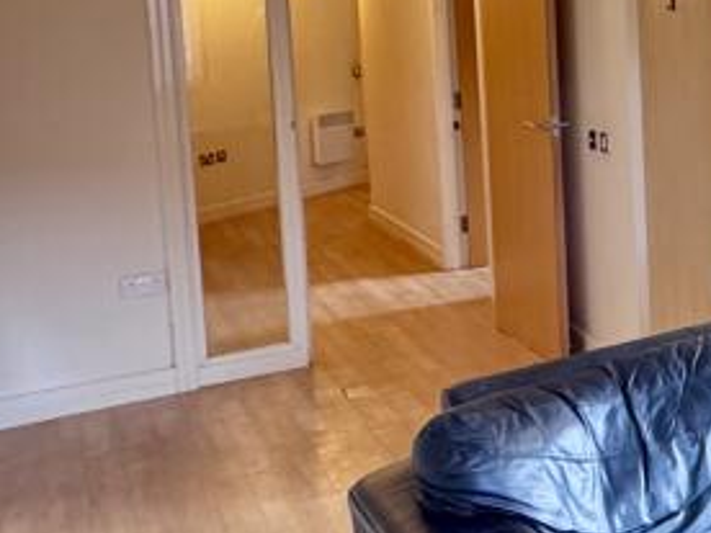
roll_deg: +0.7
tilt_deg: -6.2
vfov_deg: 27.4
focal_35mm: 52
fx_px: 1068
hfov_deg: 27.4
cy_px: 100
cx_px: 1028
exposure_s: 1/50
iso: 500
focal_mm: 2.22
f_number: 2.2
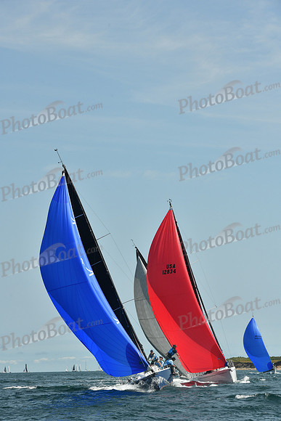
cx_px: 140
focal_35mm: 120
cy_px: 210
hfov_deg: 11.4
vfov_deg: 17.1
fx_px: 1404
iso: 320
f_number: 11
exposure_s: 1/1000
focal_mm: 120
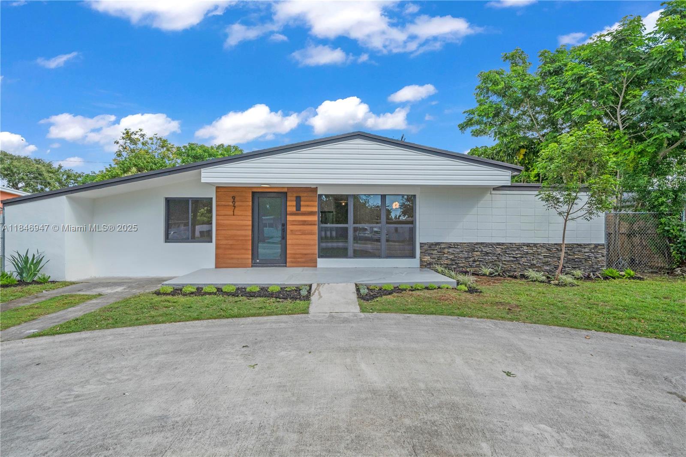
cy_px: 228
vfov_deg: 70.4
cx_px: 343
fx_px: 324
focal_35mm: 17
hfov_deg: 93.3
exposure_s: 1/500
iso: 500
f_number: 11
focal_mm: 17
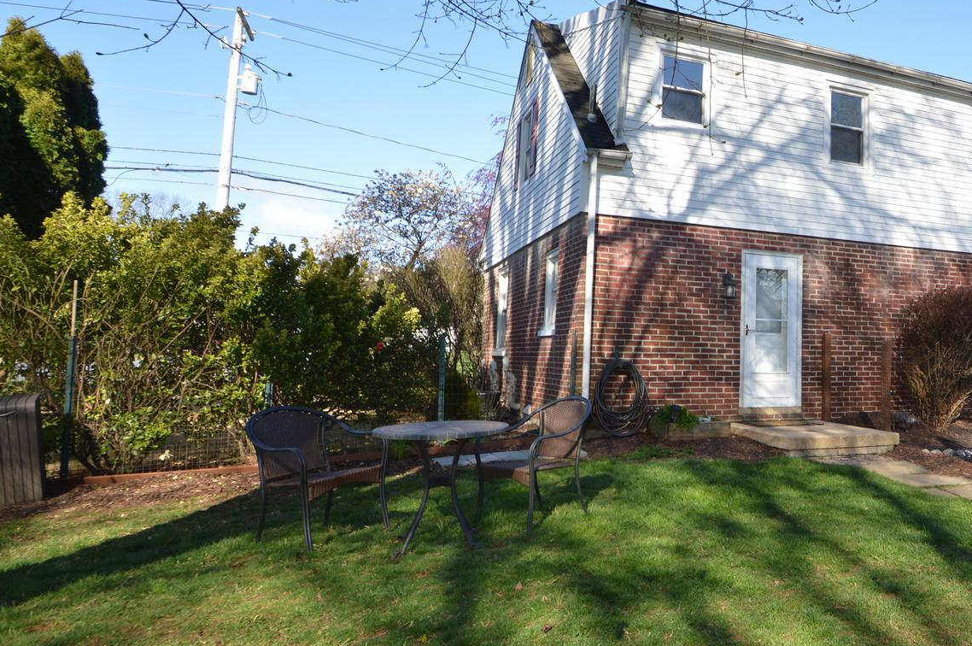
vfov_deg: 47.8
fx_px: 728
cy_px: 299
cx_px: 826
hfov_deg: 59.9
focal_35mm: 27
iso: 100
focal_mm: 10
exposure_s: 1/200
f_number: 5.6
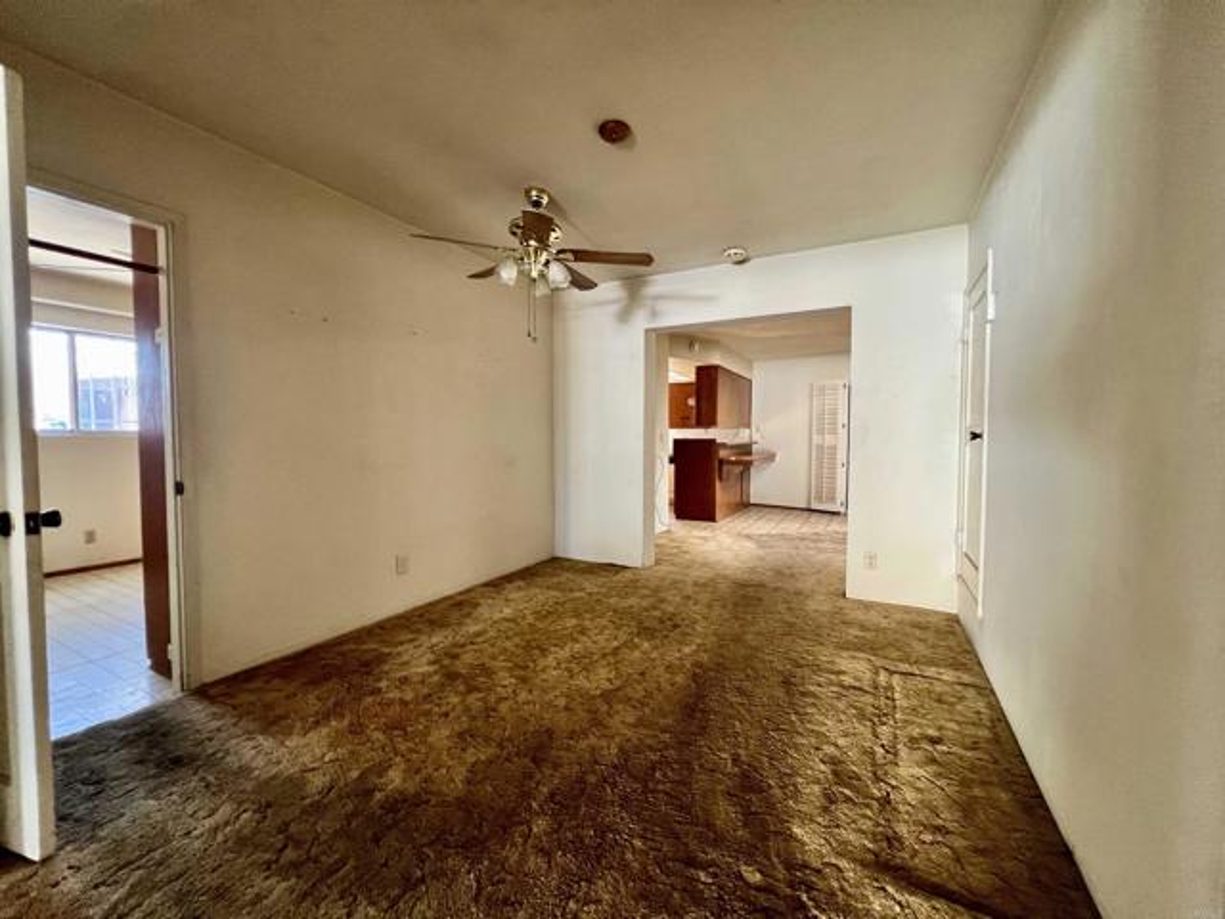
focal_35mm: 13
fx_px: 460
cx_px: 612
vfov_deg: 89.9
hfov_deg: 106.2
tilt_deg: -2.1
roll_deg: +0.0
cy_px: 460
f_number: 1.8
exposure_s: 1/60
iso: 320
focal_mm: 1.57
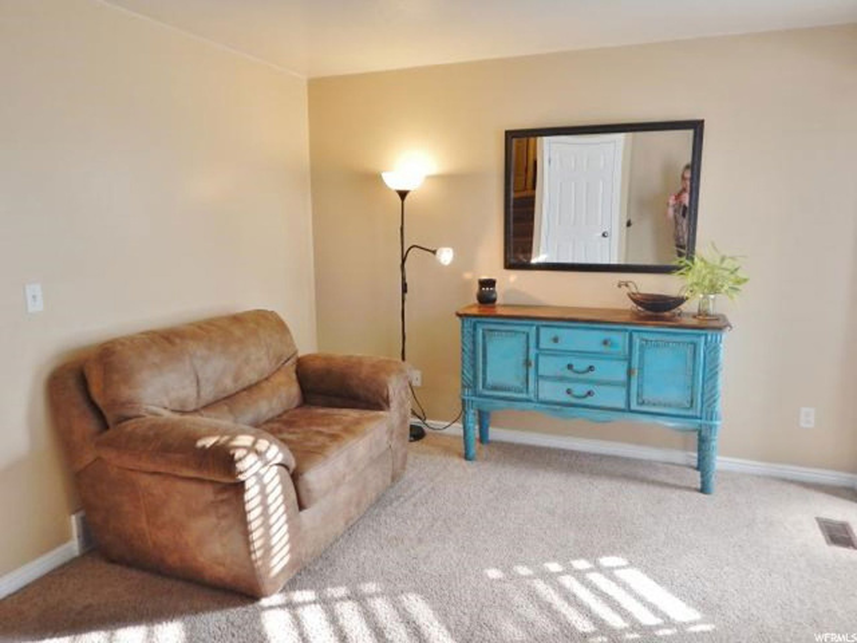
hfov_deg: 71.6
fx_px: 594
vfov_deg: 56.8
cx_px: 428
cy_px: 322
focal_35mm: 24
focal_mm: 4.3
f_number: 2.8
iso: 125
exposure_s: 1/30
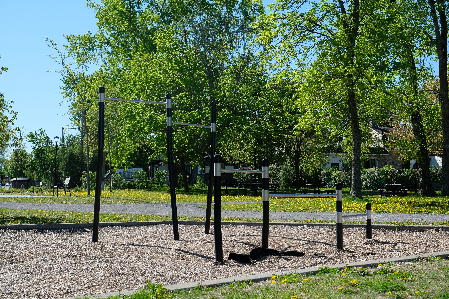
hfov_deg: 38.9
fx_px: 636
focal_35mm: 51
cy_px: 150
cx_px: 224
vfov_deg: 26.5
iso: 400
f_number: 8
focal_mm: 34.3
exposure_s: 1/500
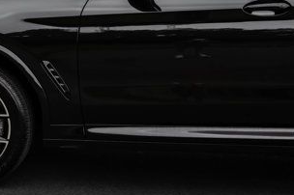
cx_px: 12
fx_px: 791
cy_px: 50
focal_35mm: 97
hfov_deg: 20.5
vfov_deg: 14.0
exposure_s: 1/640
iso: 640
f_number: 9
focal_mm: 46
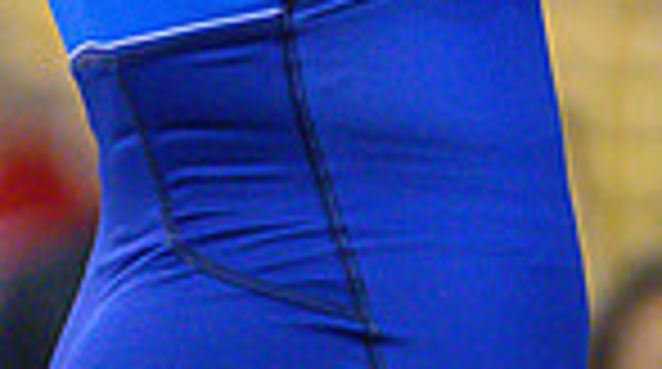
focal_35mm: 960
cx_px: 255
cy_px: -807
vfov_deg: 1.3
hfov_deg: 2.3
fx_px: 16818
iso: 6400
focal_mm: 170
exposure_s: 1/800
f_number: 2.8
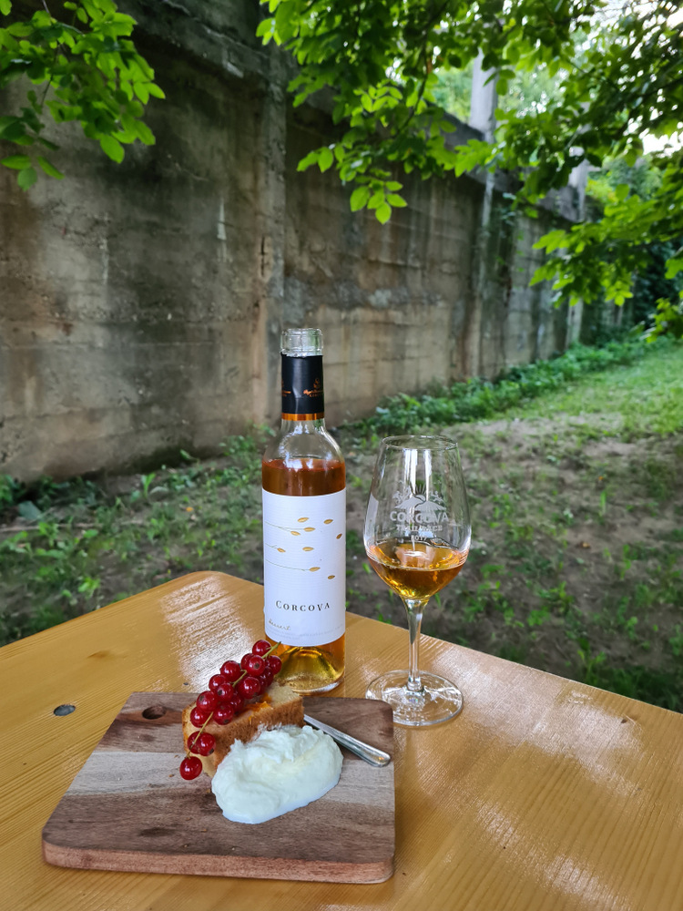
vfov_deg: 67.3
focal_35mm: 26
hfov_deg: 53.1
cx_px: 342
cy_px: 456
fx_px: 684
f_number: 1.8
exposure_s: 1/50
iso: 250
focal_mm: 5.4
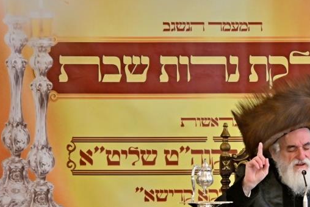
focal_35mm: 363
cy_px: 116
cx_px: 284
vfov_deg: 3.8
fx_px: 3127
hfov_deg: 5.7
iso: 800
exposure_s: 1/250
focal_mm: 120
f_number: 4
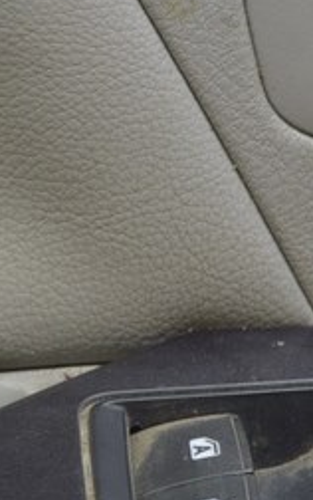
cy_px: 453
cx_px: 190
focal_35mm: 186
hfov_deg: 7.1
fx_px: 2533
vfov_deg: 11.2
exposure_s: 1/20
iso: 400
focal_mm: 30
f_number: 5.6
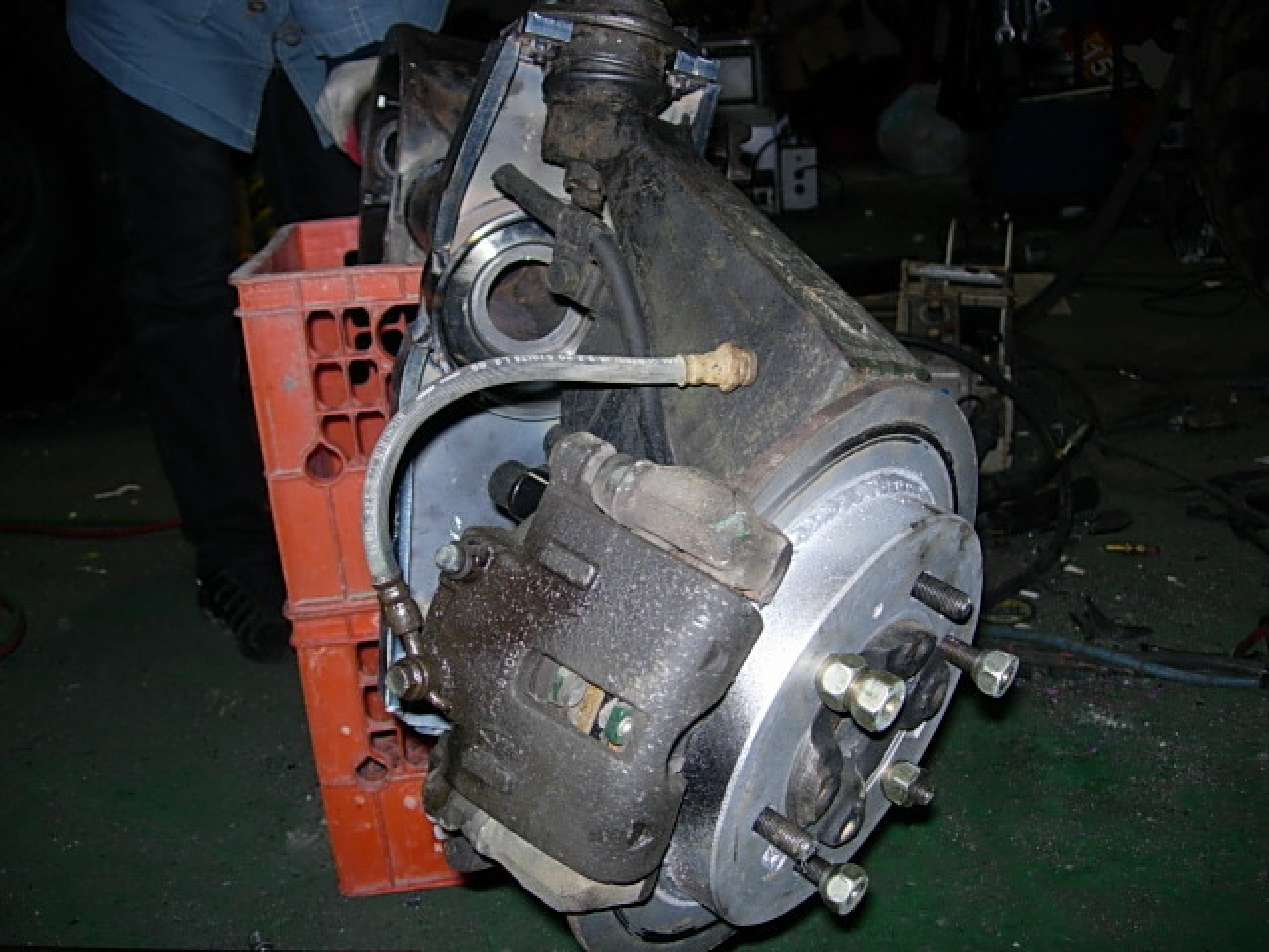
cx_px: 634
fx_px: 1393
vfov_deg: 37.7
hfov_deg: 49.0
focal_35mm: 38
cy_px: 476
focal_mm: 7.8
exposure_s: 1/64
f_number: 2.8
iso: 79
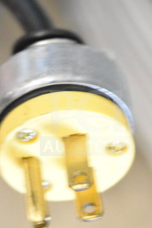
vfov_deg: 15.0
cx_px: 86
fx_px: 865
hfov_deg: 10.0
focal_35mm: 137
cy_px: 123
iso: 9000
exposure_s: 1/100
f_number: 5.6
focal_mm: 55
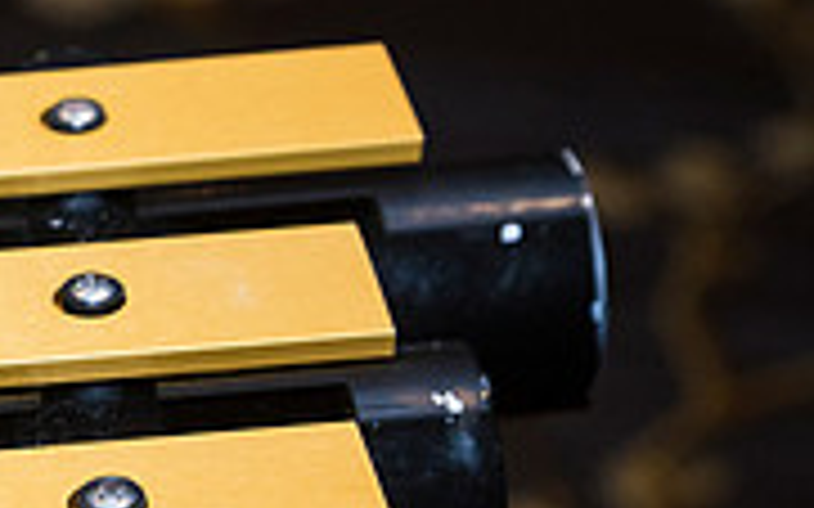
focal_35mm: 183
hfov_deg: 11.0
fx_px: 4058
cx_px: -436
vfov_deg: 7.1
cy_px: 555
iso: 800
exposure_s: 1/125
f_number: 5.6
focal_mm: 56
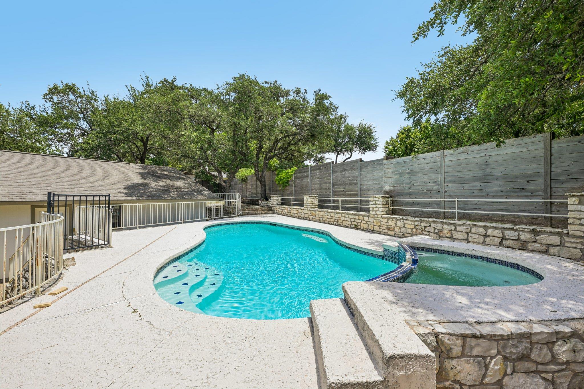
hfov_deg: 100.4
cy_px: 194
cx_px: 292
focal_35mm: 15
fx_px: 243
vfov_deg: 77.3
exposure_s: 1/500
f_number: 6.7
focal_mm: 15
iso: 100
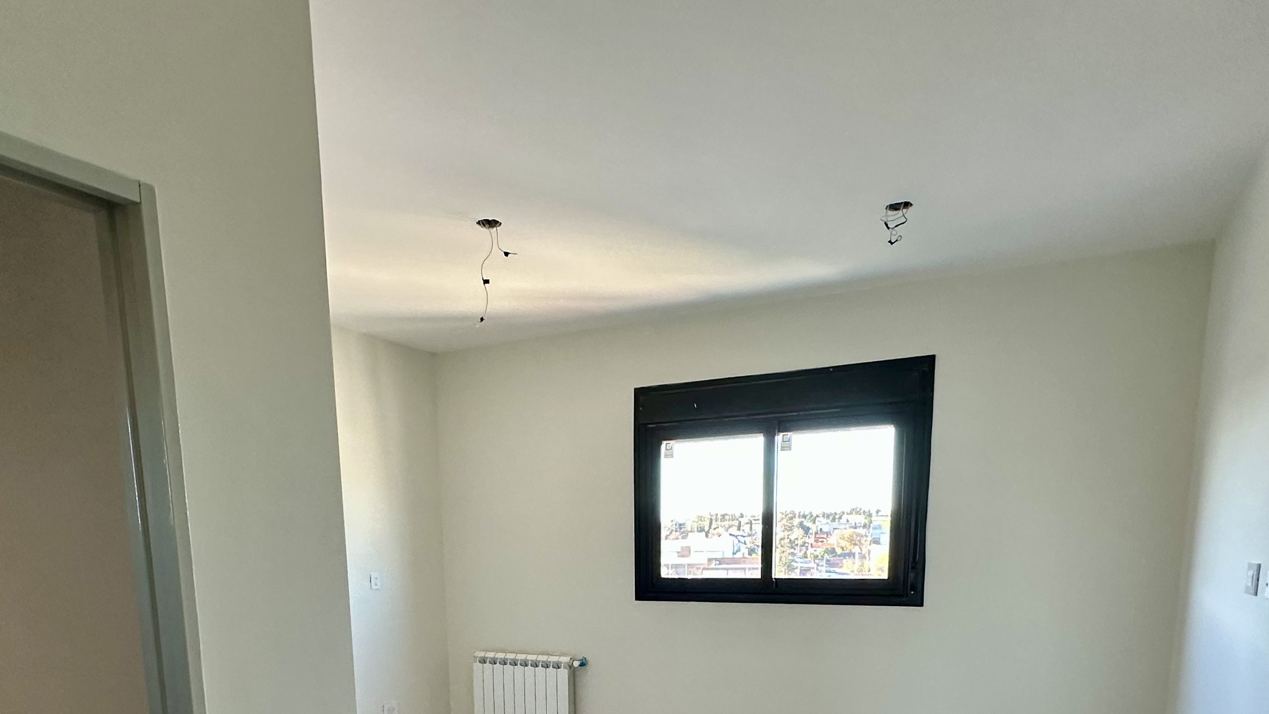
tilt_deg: -10.5
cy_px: 692
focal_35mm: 26
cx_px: 579
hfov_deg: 71.8
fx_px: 875
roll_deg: +1.0
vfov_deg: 39.8
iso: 200
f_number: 2.2
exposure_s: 1/99
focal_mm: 2.22
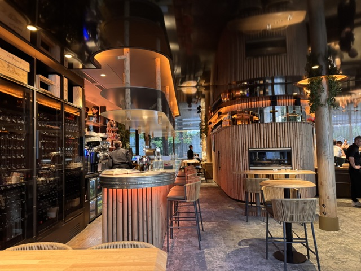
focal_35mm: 24
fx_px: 250
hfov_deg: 71.6
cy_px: 136
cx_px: 180
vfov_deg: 56.8
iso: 800
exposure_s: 1/50
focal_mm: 6.76
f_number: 1.78
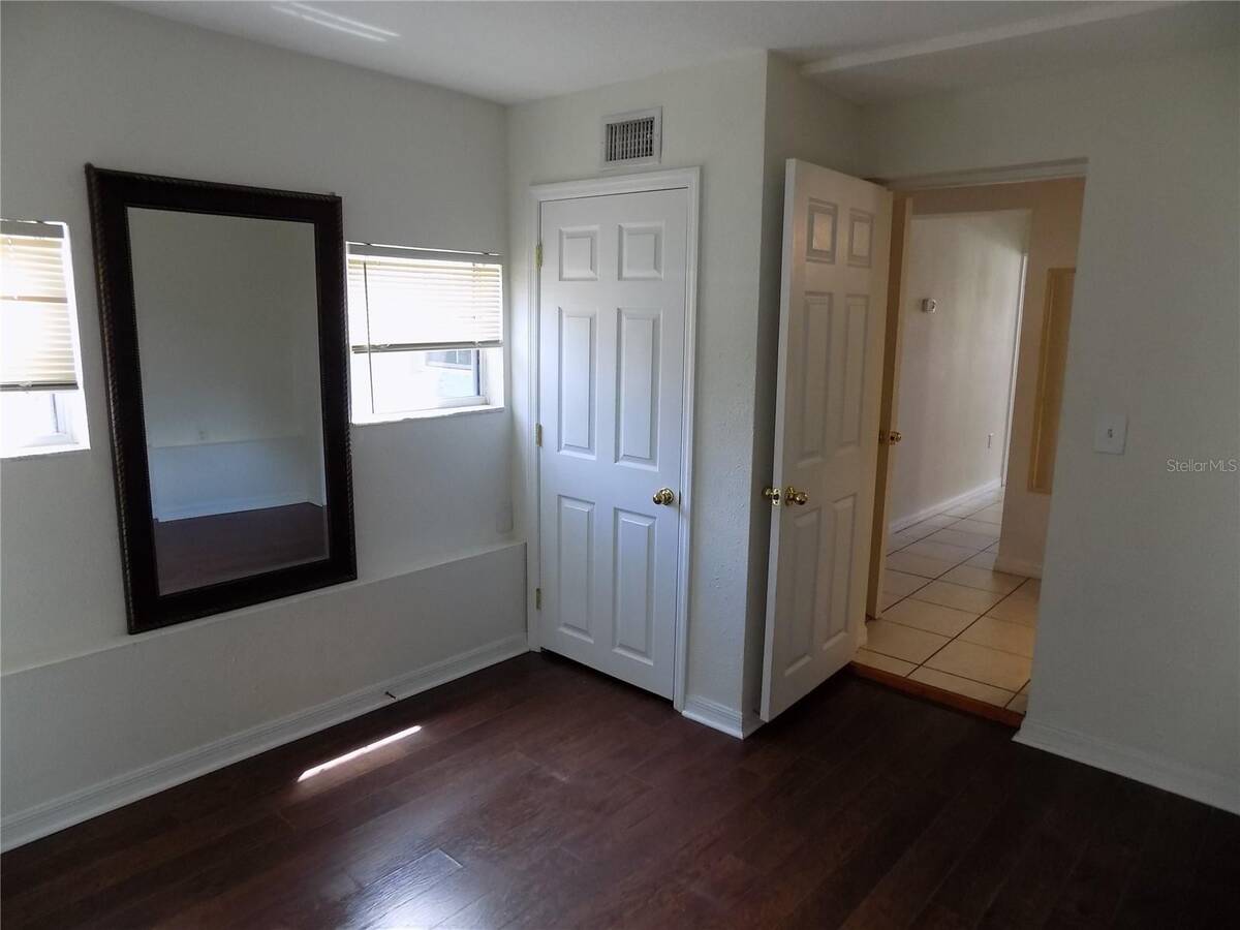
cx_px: 620
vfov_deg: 58.9
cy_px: 465
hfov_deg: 73.9
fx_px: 824
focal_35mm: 23
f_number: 3.1
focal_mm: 4
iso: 160
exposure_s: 1/30
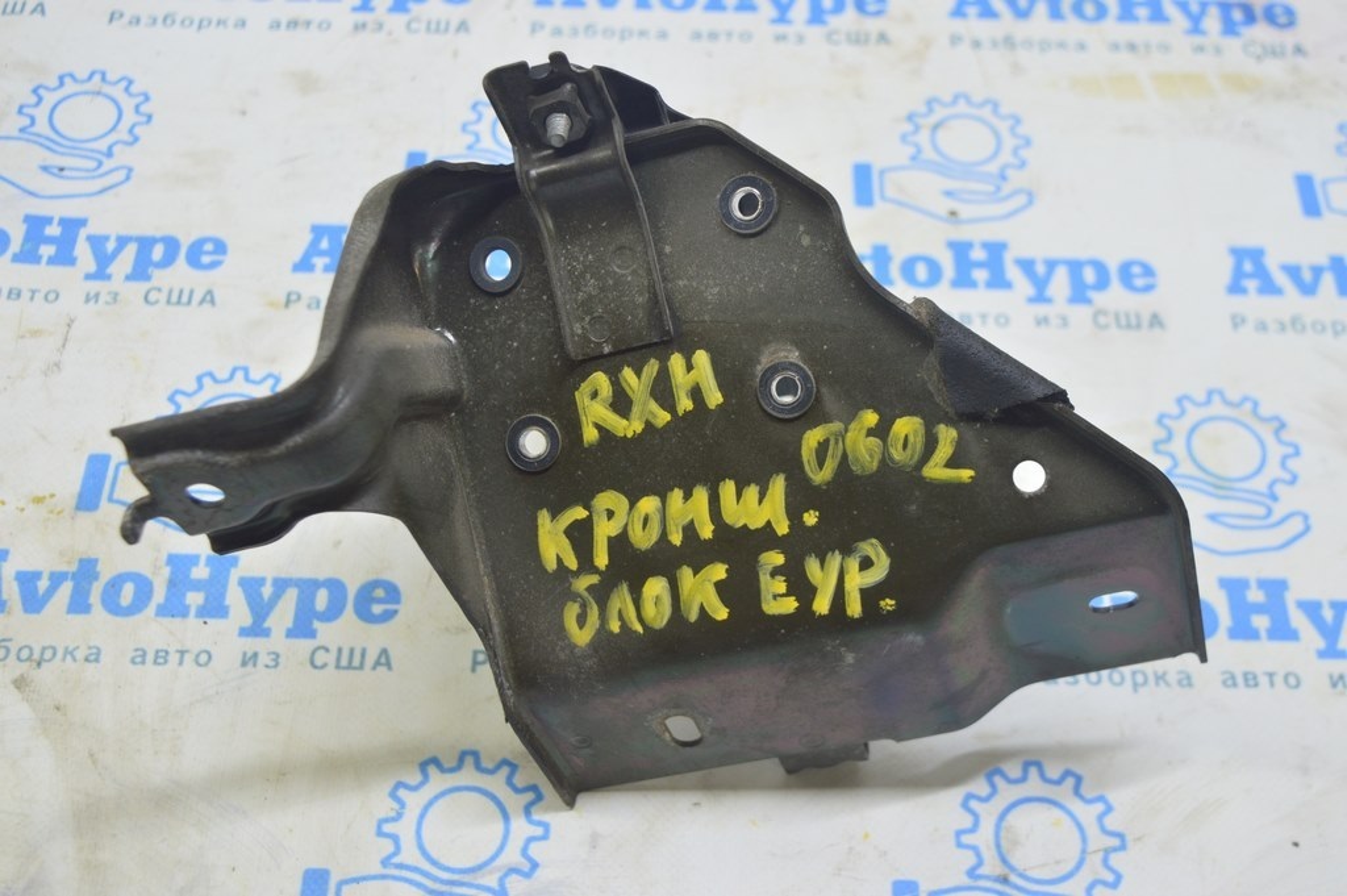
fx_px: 1738
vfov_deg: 28.9
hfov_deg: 42.4
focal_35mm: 46
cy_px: 448
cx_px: 674
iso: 400
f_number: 5.6
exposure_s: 1/20
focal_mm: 31
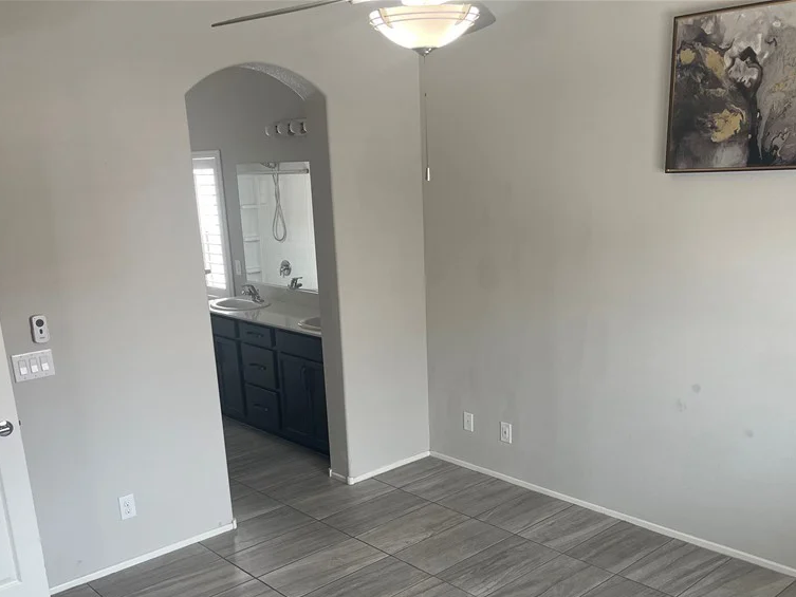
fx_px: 782
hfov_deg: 53.9
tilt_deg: -18.3
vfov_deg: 41.2
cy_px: 405
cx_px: 395
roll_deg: +2.3
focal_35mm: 34
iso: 100
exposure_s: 1/120
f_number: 1.6
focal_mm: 5.1
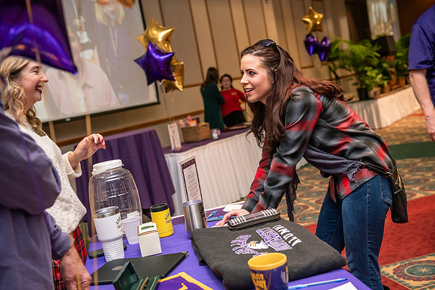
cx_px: 218
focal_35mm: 48
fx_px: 580
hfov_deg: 41.1
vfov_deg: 28.1
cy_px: 145
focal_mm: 48
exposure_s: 1/160
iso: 1600
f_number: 3.5
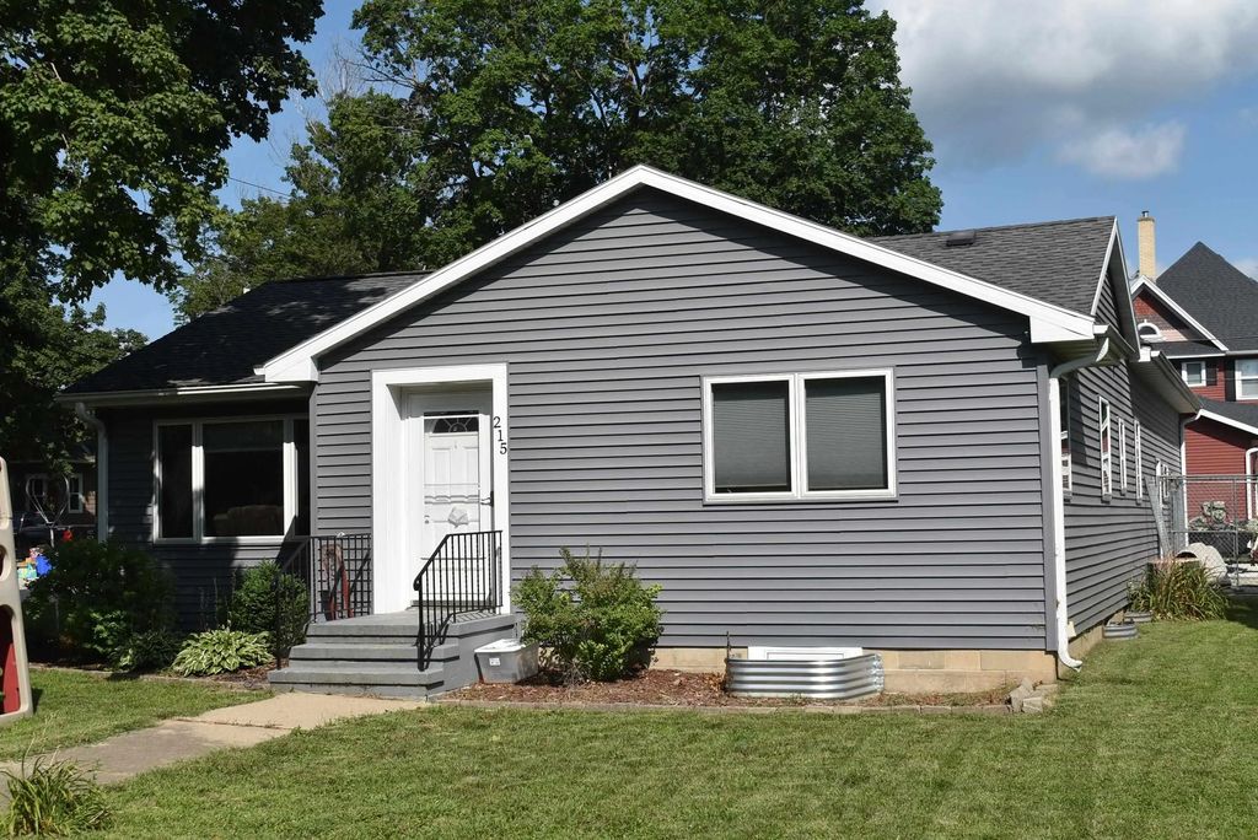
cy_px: 420
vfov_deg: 28.1
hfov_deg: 41.1
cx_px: 629
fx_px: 1678
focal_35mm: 48
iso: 100
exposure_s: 1/400
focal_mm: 32
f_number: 10
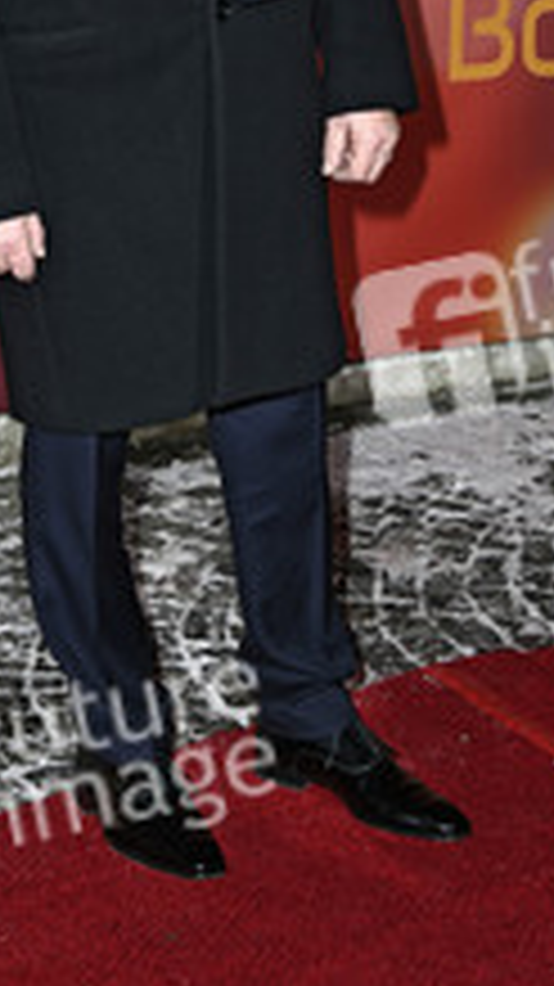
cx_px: 176
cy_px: 95
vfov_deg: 20.0
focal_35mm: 105
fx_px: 2745
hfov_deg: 11.5
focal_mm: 55
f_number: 6.3
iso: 640
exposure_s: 1/160
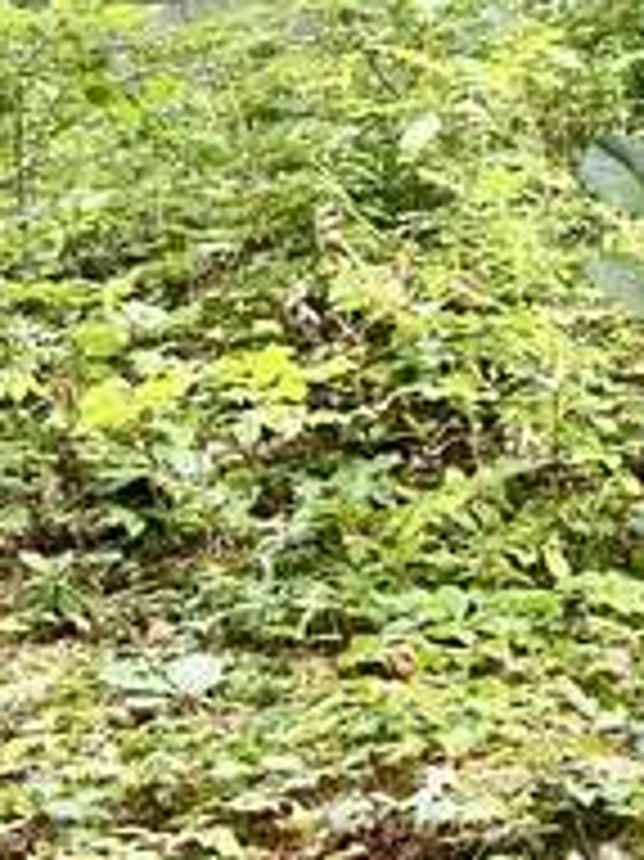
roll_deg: +0.7
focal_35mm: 131
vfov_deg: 14.9
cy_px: 63
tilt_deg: -3.6
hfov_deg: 11.3
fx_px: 3253
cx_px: 162
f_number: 1.5
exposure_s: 1/121
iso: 40
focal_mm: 5.7
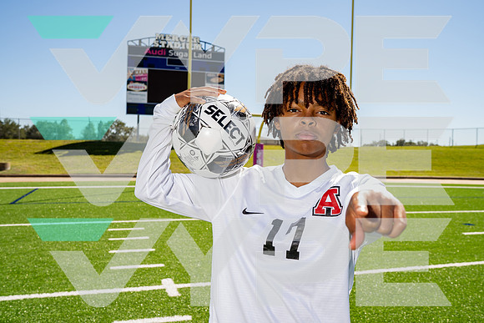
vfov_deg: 37.9
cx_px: 242
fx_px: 471
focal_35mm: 35
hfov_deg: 54.4
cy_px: 162
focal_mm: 35
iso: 80
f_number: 6.3
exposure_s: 1/250
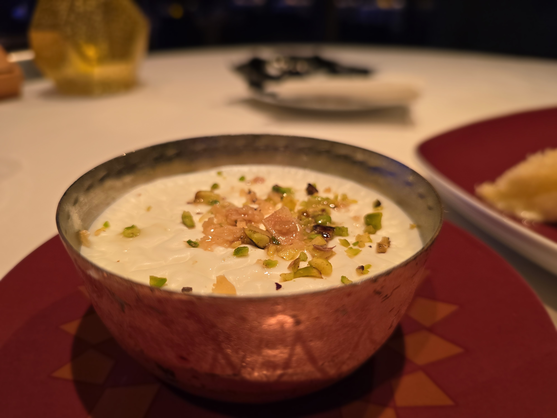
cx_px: 278
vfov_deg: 58.9
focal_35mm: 23
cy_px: 209
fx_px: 370
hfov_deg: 73.9
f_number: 1.7
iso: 125
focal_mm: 6.3
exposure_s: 1/60
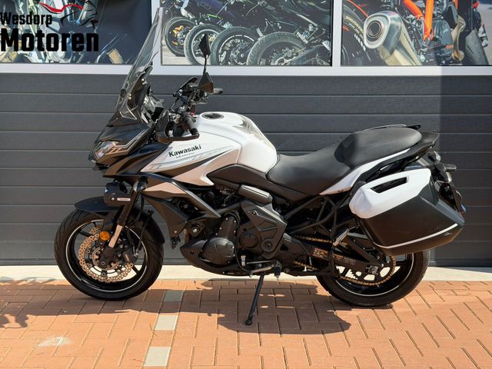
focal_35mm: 48
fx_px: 682
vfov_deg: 30.3
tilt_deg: -7.6
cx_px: 246
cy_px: 184
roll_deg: +0.4
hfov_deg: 39.7
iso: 100
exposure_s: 1/2976
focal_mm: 6.76
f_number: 1.78
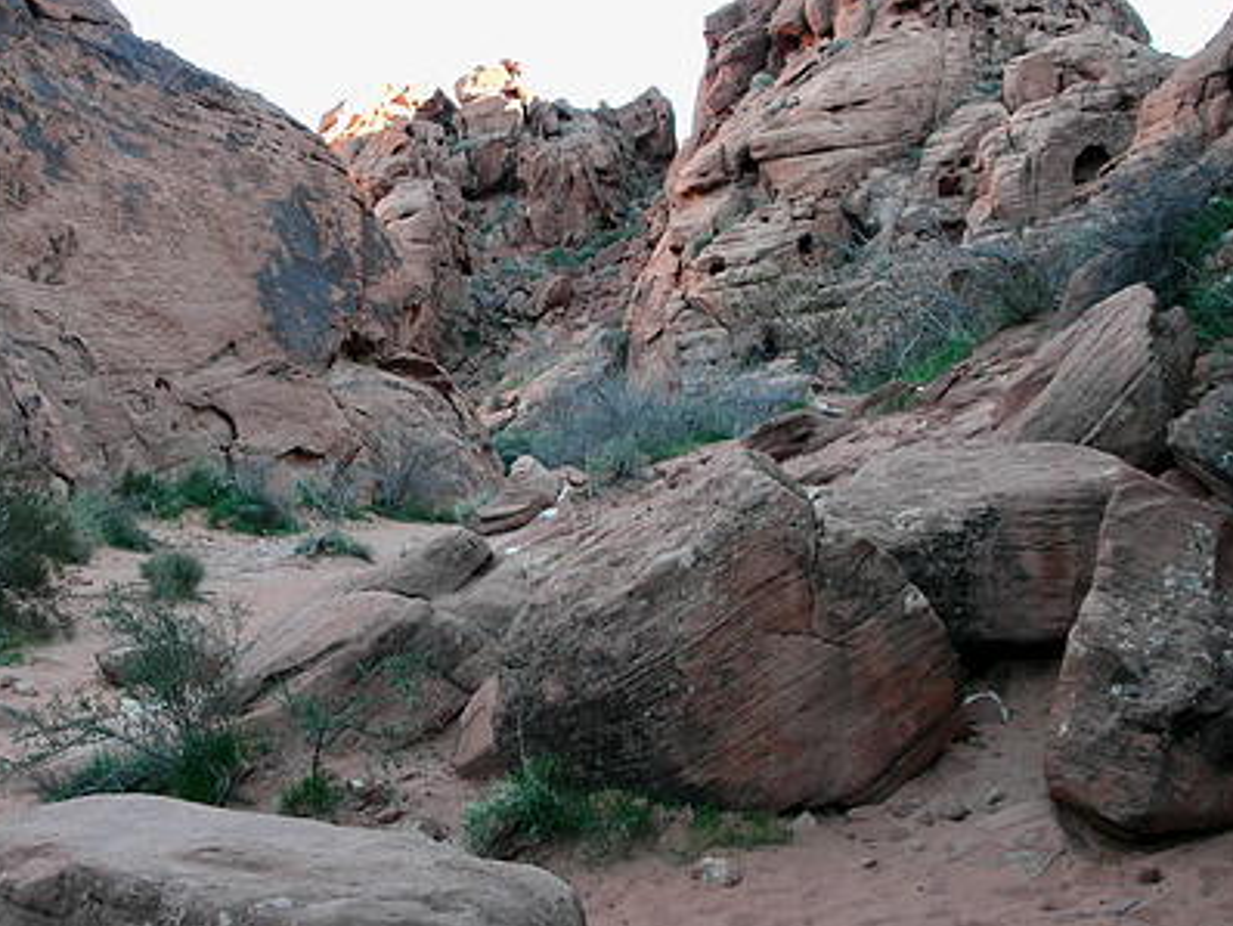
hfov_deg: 37.2
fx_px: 1818
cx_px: 462
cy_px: 460
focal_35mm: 51
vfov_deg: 28.6
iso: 50
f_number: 3
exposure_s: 1/62.2
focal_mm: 5.8
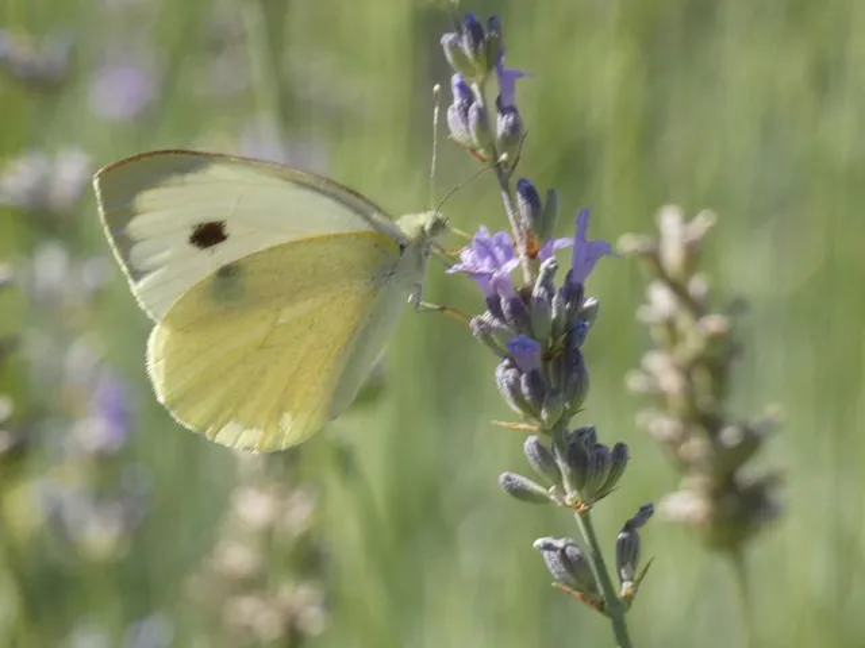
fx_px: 9995
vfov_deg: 3.7
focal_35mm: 400
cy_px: 324
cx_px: 432
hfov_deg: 5.0
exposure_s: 1/100
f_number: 5.6
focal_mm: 71.7
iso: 80
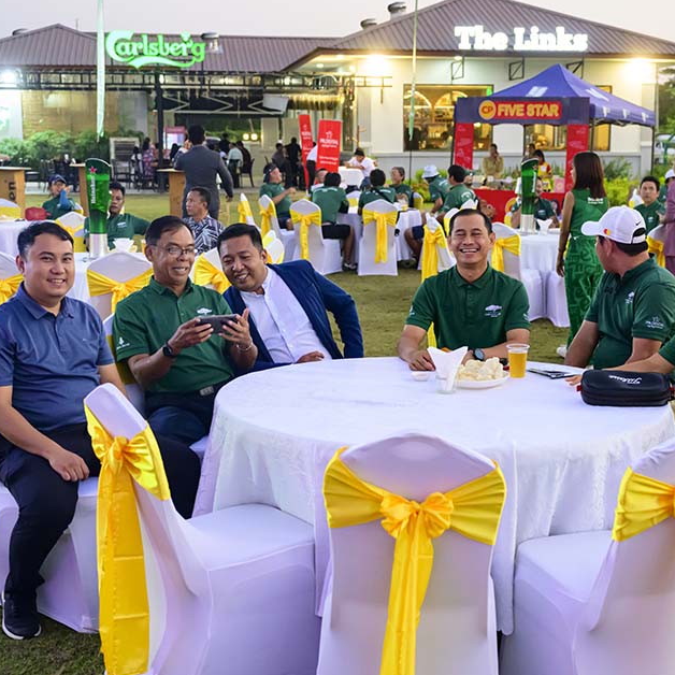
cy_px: 339
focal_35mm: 52
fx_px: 1147
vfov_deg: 32.8
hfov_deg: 32.7
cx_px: 384
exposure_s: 1/250
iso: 10000
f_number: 4
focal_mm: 40
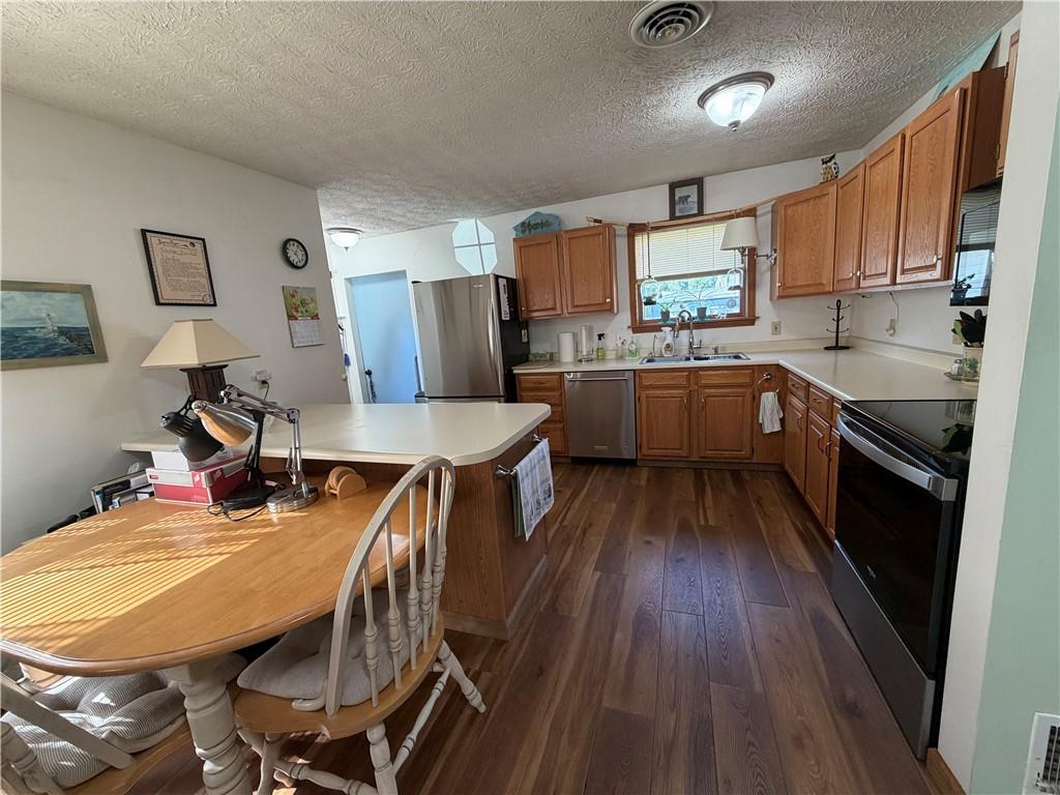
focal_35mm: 14
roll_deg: +4.3
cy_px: 398
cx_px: 530
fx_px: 429
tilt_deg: -9.9
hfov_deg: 102.1
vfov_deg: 85.7
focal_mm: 2.22
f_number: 2.2
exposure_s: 1/60
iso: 200
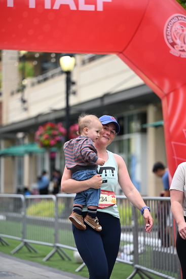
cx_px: 93
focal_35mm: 125
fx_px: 968
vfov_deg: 16.4
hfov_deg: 11.0
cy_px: 140
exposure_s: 1/1600
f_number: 2.8
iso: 640
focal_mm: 125
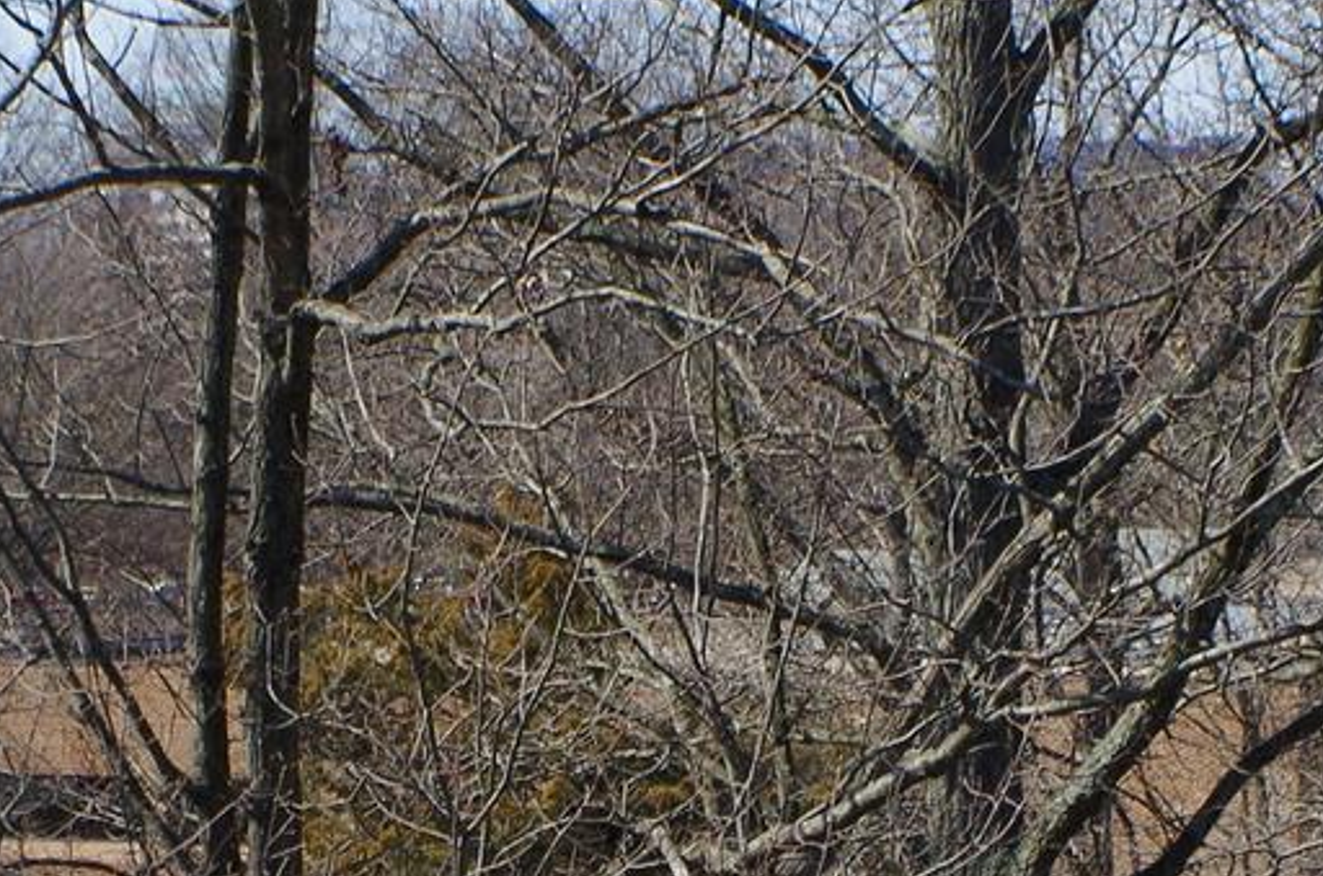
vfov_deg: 5.7
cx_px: 597
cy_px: 705
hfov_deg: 8.6
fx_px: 8801
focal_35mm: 240
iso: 200
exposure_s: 1/180
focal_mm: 40
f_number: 10
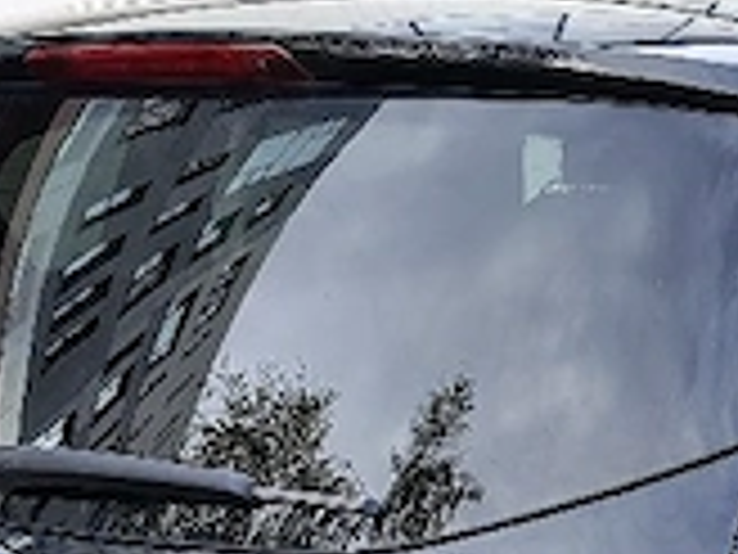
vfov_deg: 16.0
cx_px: 594
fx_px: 1876
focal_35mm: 88
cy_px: 694
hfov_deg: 22.0
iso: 100
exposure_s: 1/114
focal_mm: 5.56
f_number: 1.8
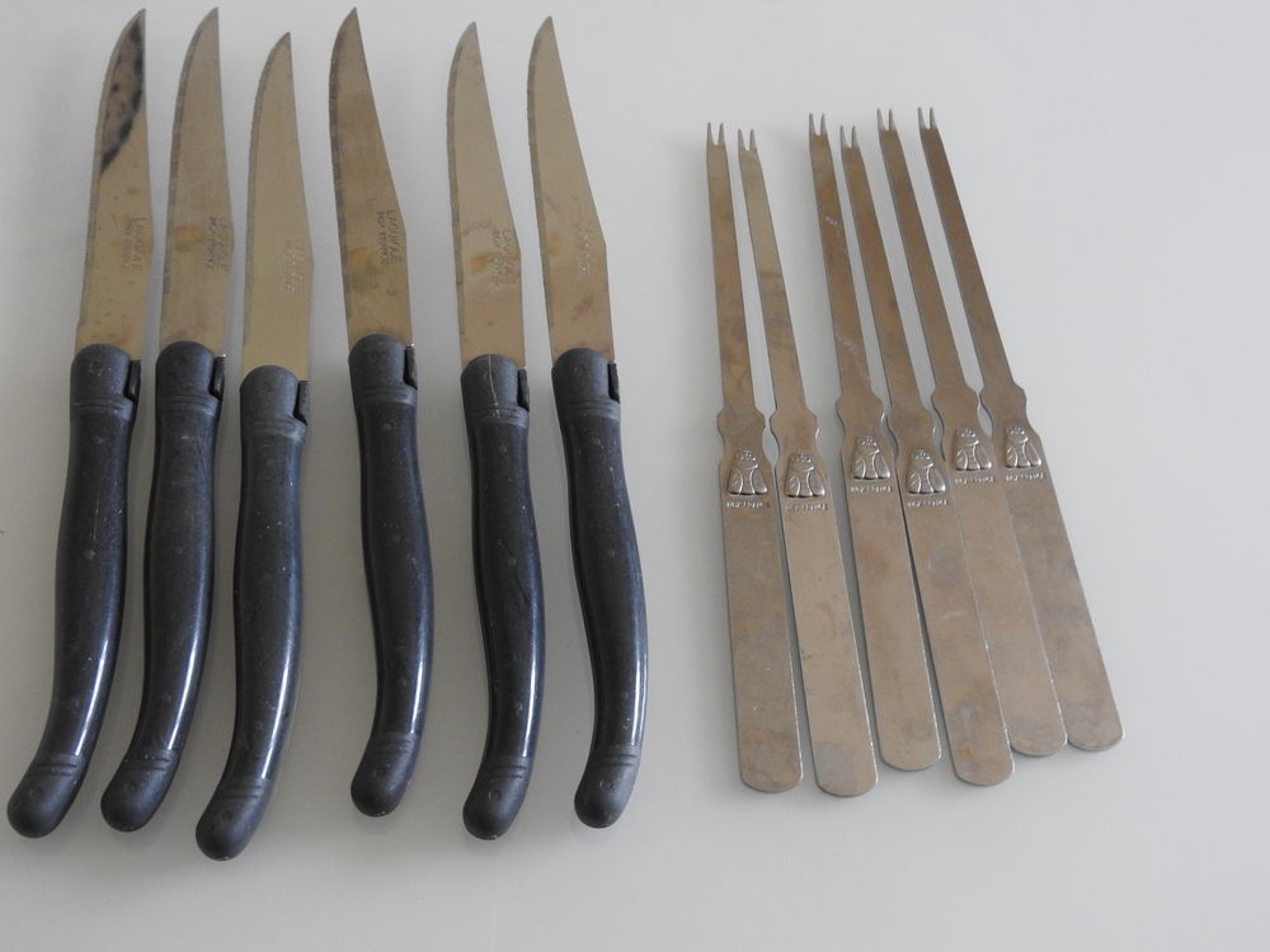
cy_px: 476
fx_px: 1834
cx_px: 635
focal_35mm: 50
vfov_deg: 29.1
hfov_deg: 38.2
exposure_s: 1/10
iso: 400
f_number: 4
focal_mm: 9
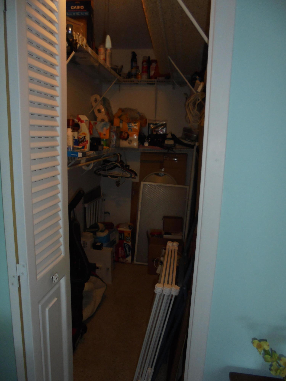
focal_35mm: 26
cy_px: 190
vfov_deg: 67.3
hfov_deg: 53.1
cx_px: 143
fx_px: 286
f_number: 3.5
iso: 200
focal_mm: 4.6
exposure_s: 1/30
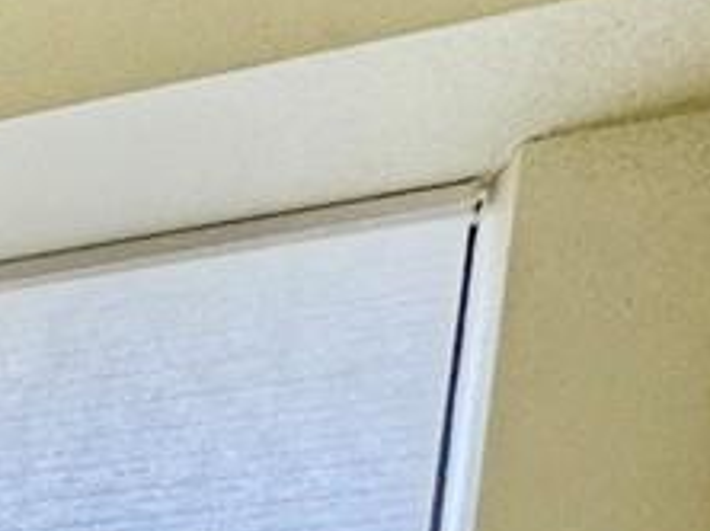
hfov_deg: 11.1
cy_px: 1372
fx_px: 2069
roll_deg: -1.0
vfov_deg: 11.4
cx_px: -1462
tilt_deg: -6.9
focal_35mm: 101
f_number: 2.2
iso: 80
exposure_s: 1/120
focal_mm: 2.22
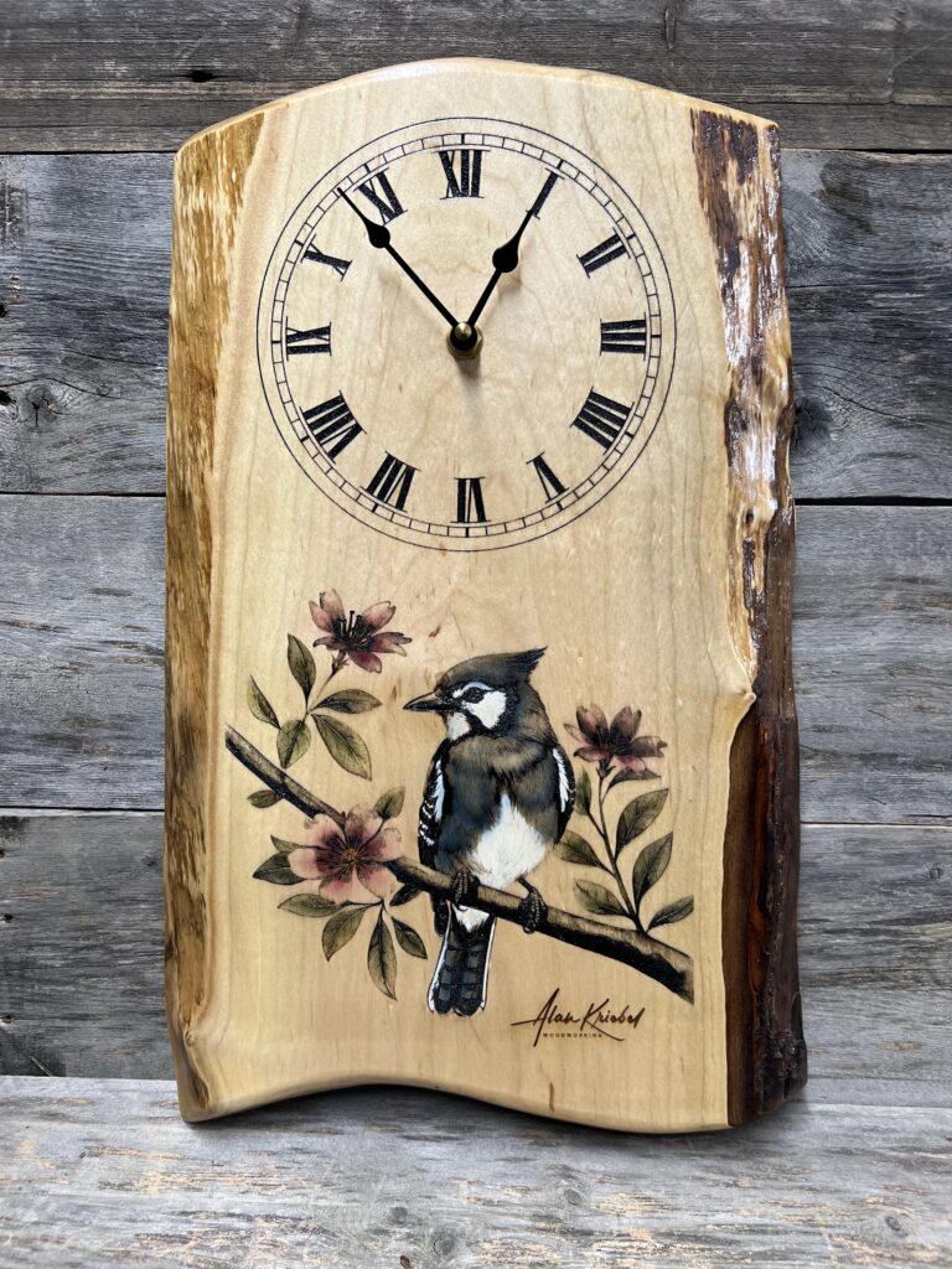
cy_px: 634
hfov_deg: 53.1
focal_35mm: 26
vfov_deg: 67.3
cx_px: 476
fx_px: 953
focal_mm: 5.7
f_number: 1.5
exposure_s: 1/60
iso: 64
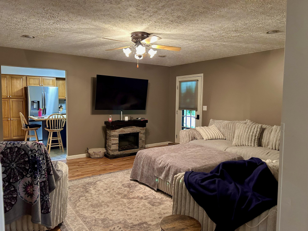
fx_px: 231
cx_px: 154
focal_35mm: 26
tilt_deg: -3.5
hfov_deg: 67.3
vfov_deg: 53.0
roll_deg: +0.8
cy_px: 116
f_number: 1.5
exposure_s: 1/40
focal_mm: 5.7
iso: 500
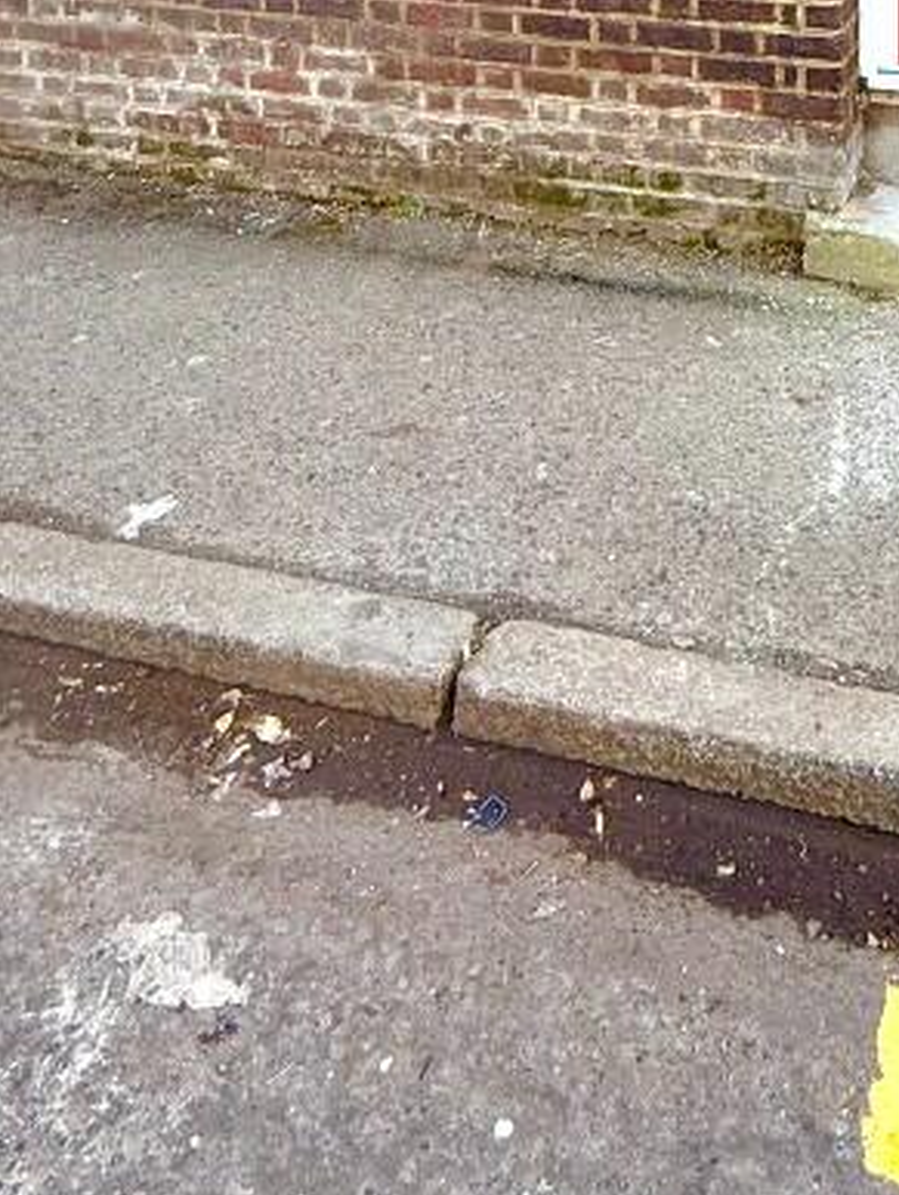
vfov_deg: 36.3
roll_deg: +0.4
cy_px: -300
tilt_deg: +0.1
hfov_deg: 36.6
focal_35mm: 37
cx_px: 785
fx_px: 1279
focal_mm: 2.22
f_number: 2.2
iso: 50
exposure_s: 1/104
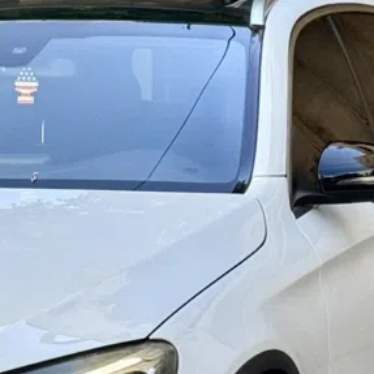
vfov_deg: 8.7
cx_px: -31
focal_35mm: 202
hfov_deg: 8.6
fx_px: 2469
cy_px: 170
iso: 80
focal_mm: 6.76
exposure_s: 1/928
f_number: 1.78
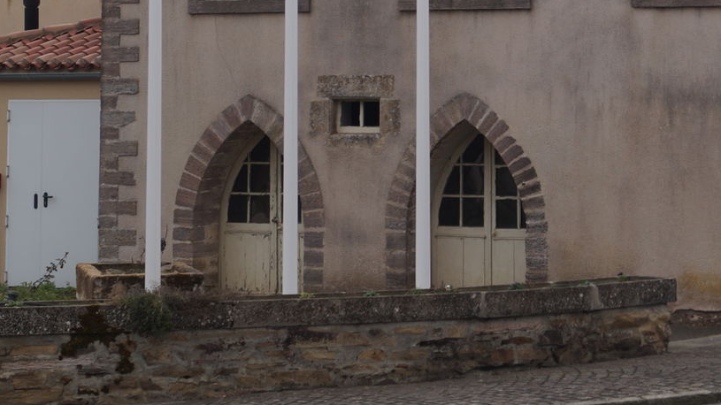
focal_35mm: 111
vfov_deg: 10.7
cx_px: 664
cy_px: -60
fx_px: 2122
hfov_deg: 18.9
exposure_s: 1/100
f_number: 9
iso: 100
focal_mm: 30
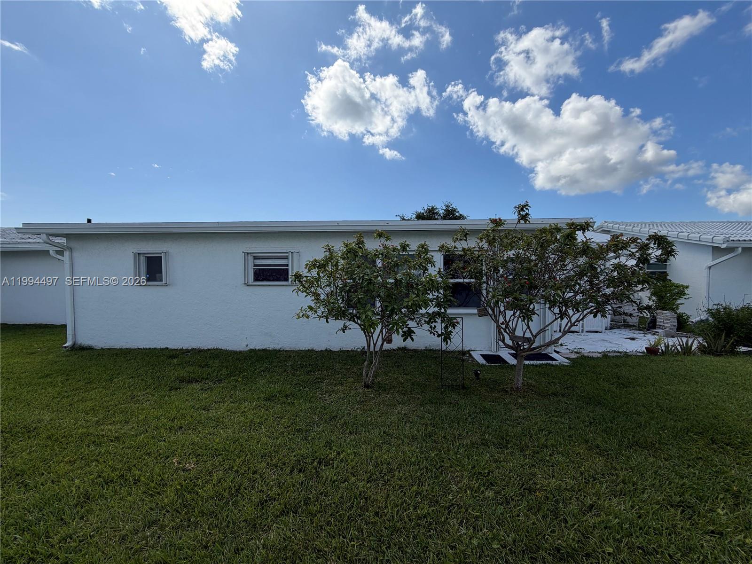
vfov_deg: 85.7
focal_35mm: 14
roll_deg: +0.5
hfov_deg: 102.1
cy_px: 282
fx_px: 304
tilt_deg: -1.9
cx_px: 376
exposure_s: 1/1087
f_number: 2.2
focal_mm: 2.22
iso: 20
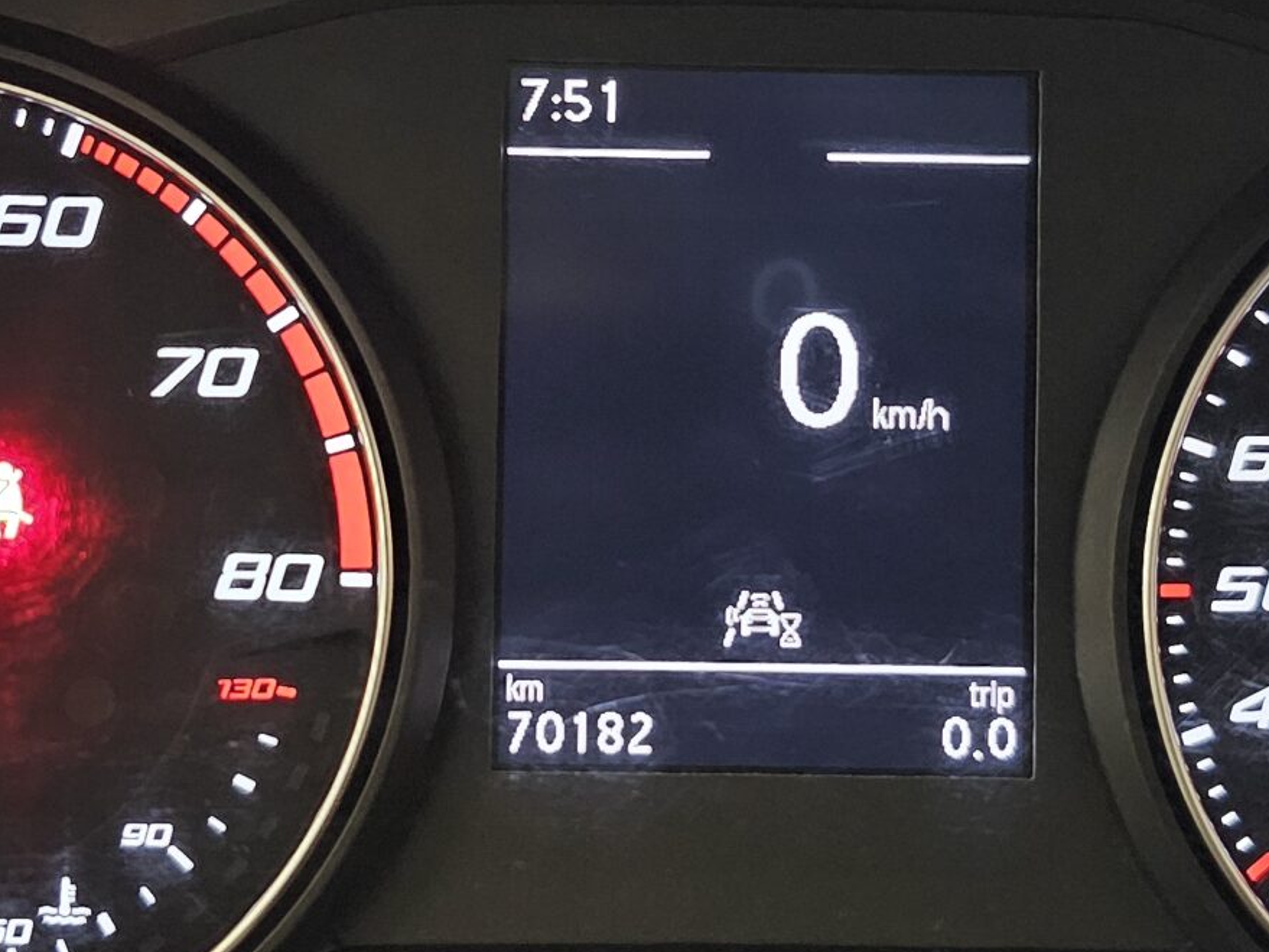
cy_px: 315
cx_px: 621
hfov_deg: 29.0
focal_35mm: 67
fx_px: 2456
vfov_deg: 21.8
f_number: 1.7
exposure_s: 1/17.5
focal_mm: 6.3
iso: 1250
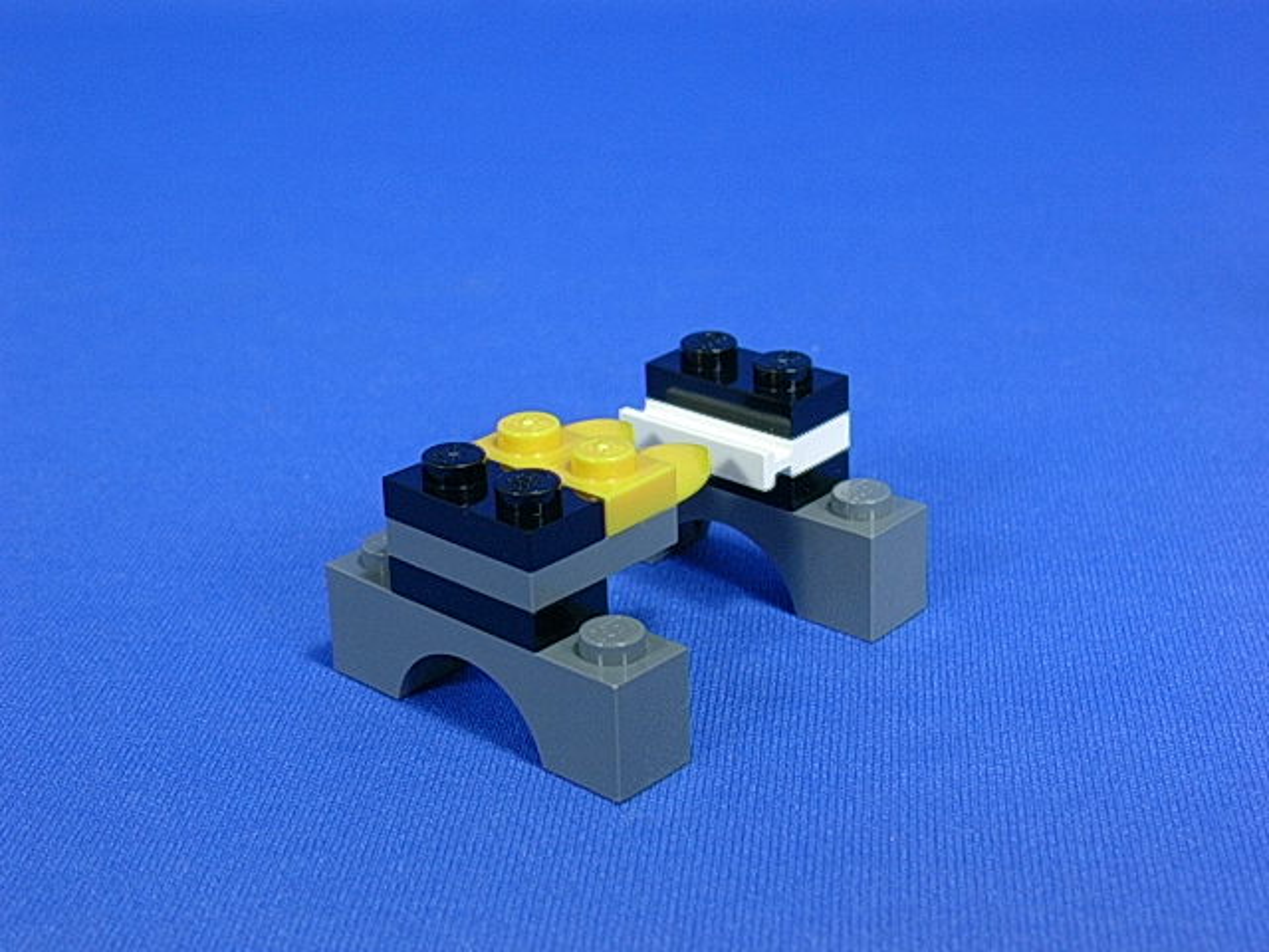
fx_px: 2200
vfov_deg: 24.4
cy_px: 476
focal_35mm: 60
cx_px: 634
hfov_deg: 32.2
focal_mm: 9
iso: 70
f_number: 3.4
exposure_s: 1/16.9
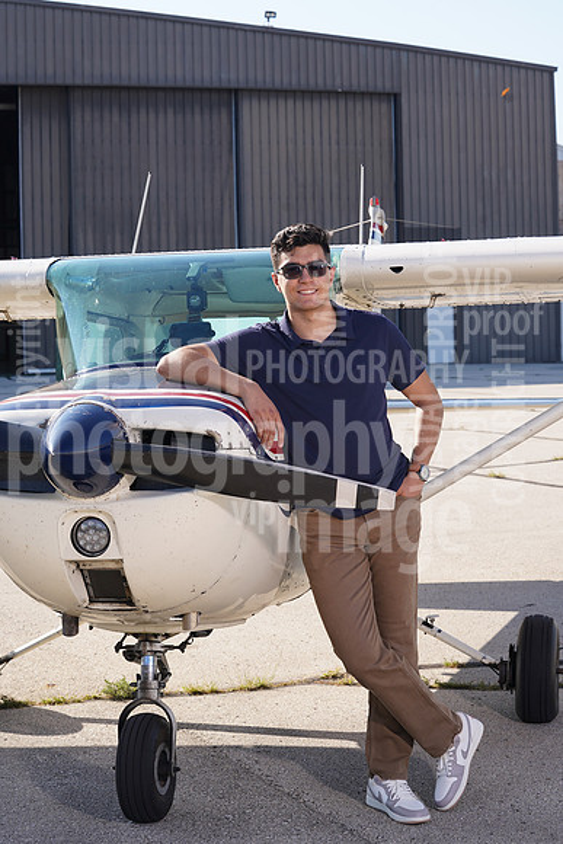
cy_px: 422
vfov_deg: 28.8
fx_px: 1641
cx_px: 282
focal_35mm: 70
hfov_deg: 19.5
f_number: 8
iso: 160
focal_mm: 70
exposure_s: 1/200
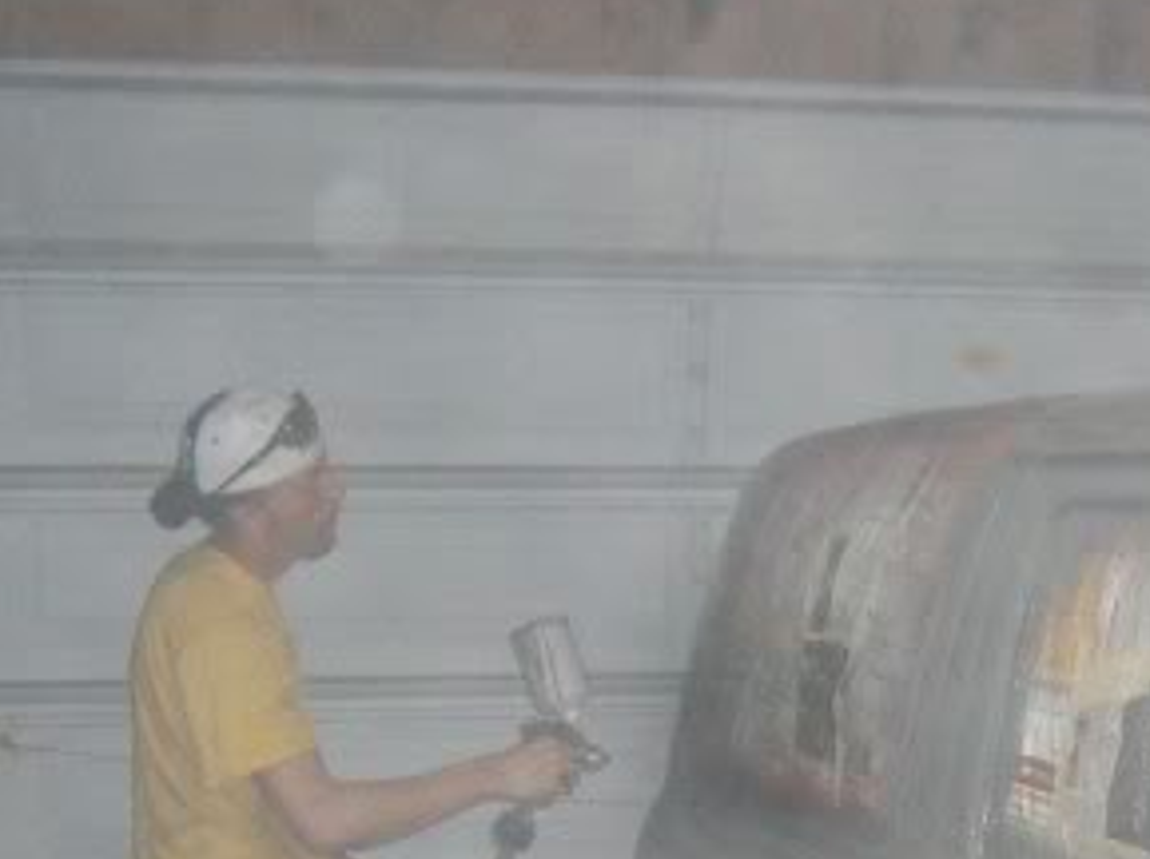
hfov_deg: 19.8
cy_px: 1078
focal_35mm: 97
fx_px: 3218
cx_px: 1078
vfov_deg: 14.6
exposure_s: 1/40
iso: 200
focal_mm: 5.8
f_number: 2.8
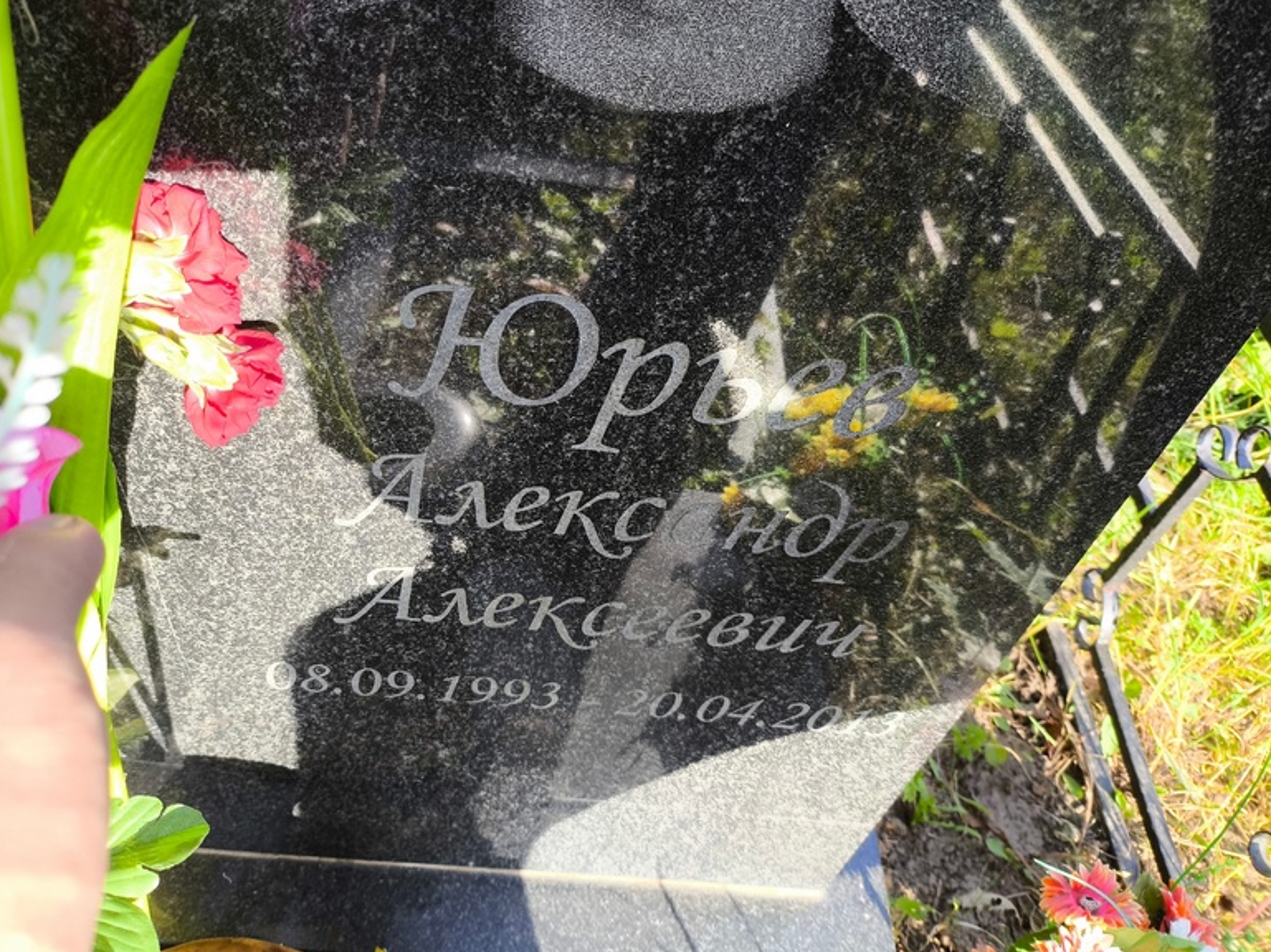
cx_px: 612
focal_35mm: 26
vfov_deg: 53.0
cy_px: 474
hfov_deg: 67.3
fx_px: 954
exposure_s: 1/197
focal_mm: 4.71
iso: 50
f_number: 1.7
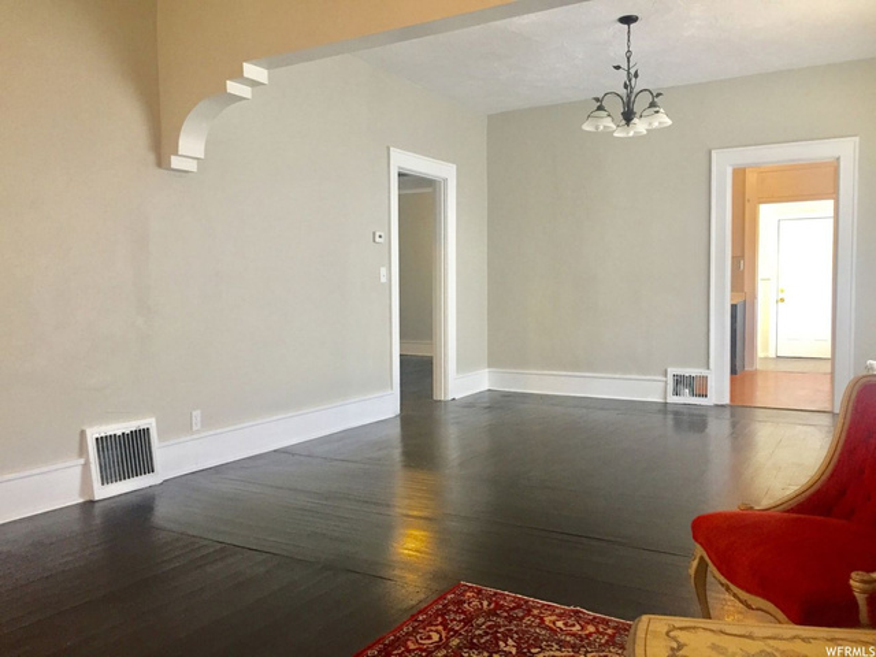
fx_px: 734
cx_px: 438
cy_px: 328
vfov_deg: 48.2
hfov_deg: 61.7
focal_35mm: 29
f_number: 2.2
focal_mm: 4.15
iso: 125
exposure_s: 1/30
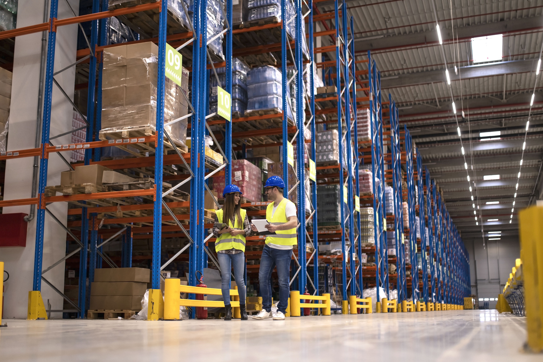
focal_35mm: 41
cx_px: 279
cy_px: 198
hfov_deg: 47.4
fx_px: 618
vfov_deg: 32.6
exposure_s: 1/250
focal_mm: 35
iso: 500
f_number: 1.4
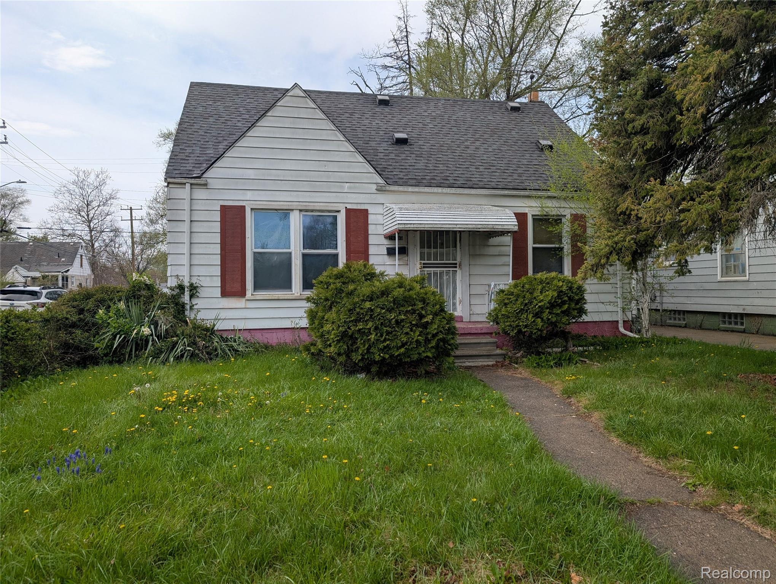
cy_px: 292
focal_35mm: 24
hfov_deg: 71.5
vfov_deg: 56.9
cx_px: 388
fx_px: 539
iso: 21
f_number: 1.68
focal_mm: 6.9
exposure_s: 1/877
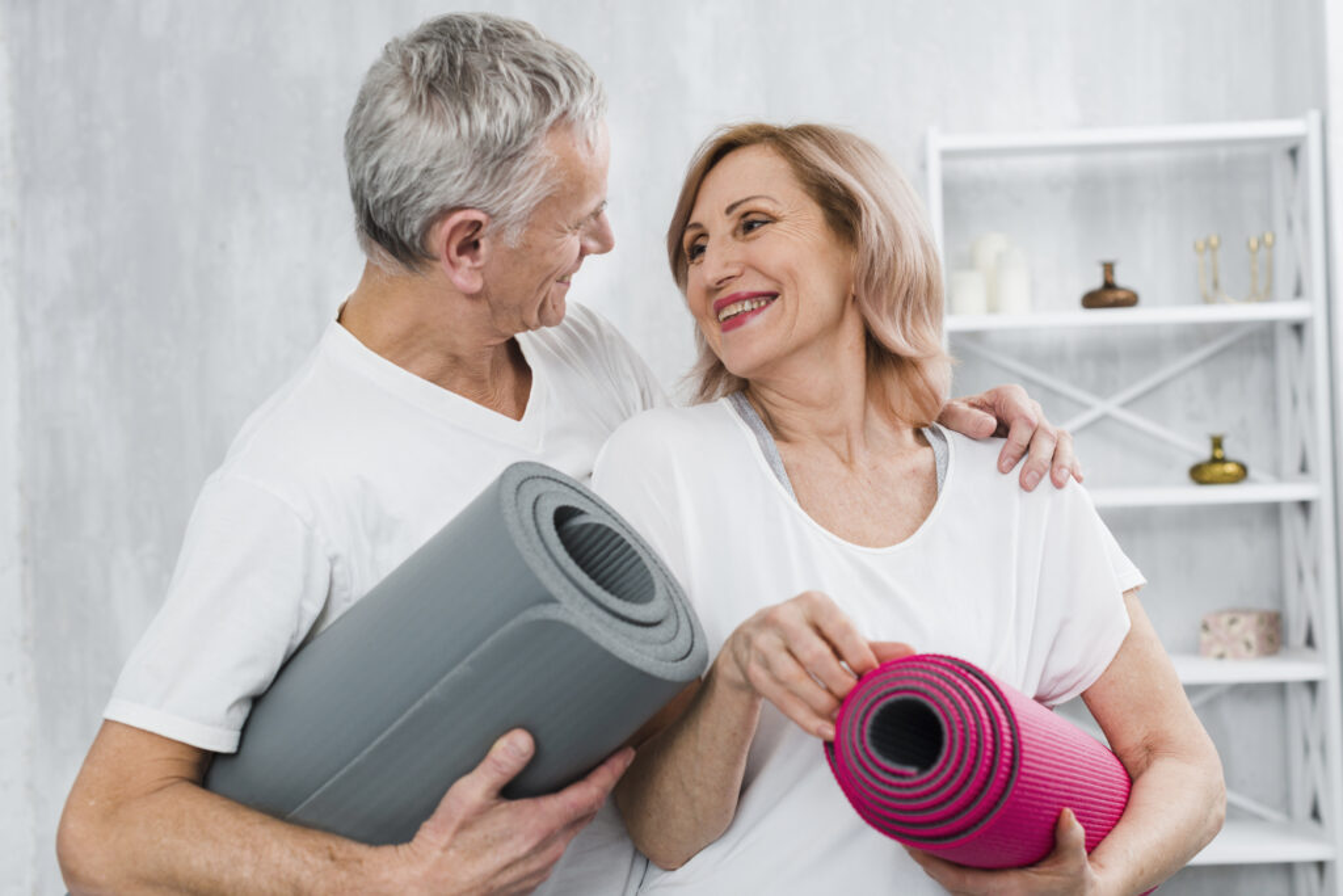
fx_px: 1865
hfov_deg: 39.6
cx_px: 672
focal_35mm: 50
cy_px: 448
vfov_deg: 27.0
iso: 250
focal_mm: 50
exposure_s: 1/100
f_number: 4.5
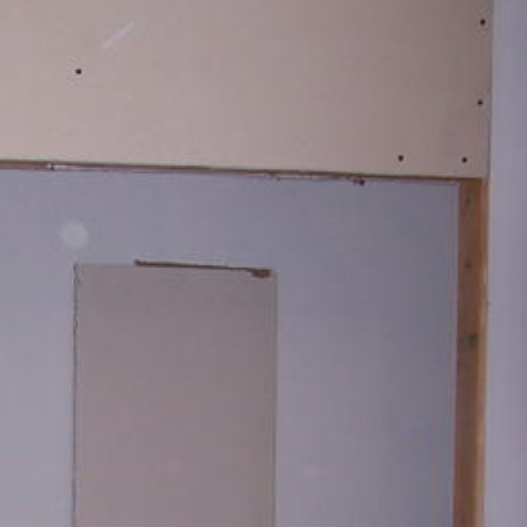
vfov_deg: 15.2
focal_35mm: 111
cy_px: 616
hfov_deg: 15.3
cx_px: -32
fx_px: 1912
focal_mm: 6.3
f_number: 2.8
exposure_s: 1/60
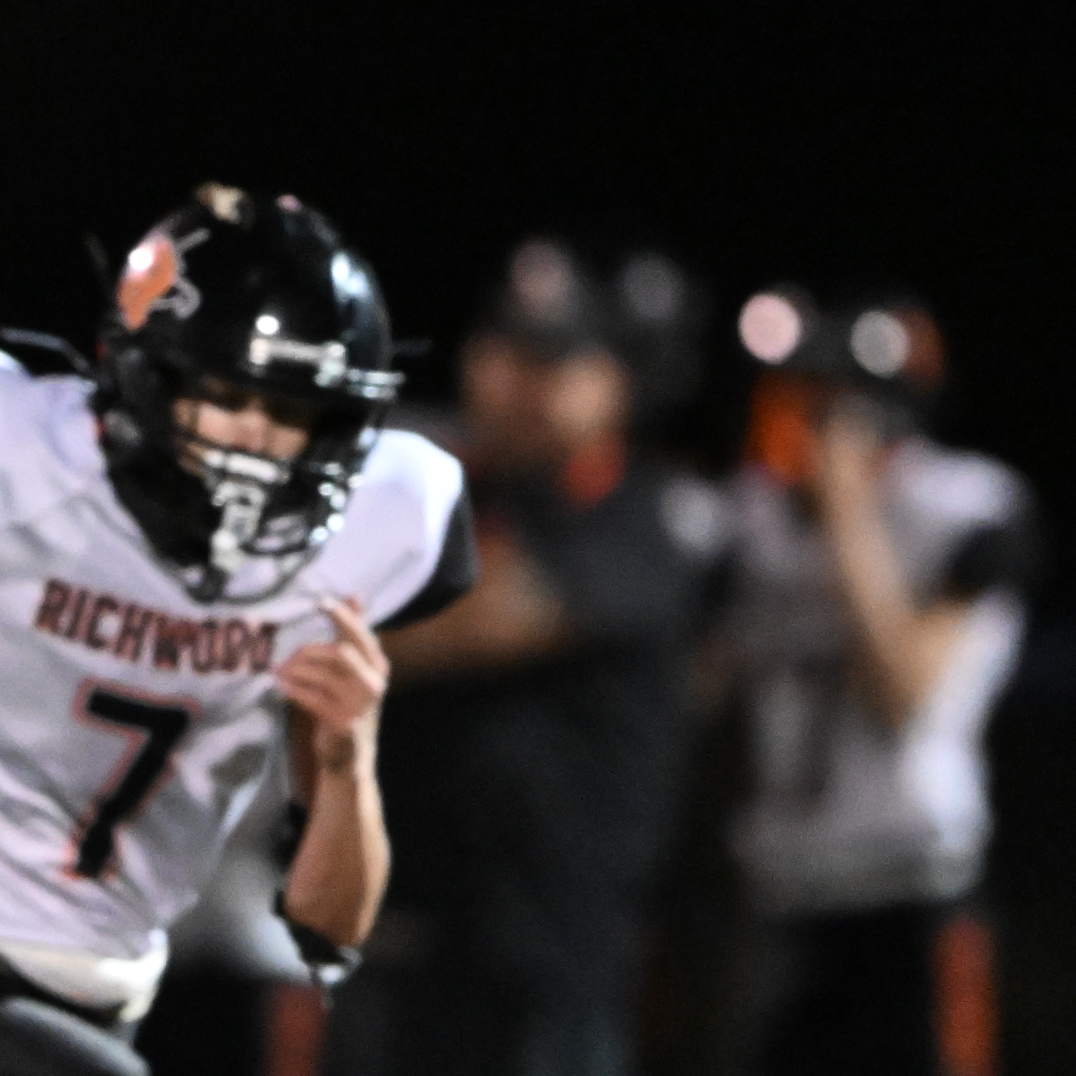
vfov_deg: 1.3
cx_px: -259
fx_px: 46421
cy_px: 709
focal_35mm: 1320
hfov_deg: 1.3
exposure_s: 1/1000
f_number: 2.8
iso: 8000
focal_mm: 400
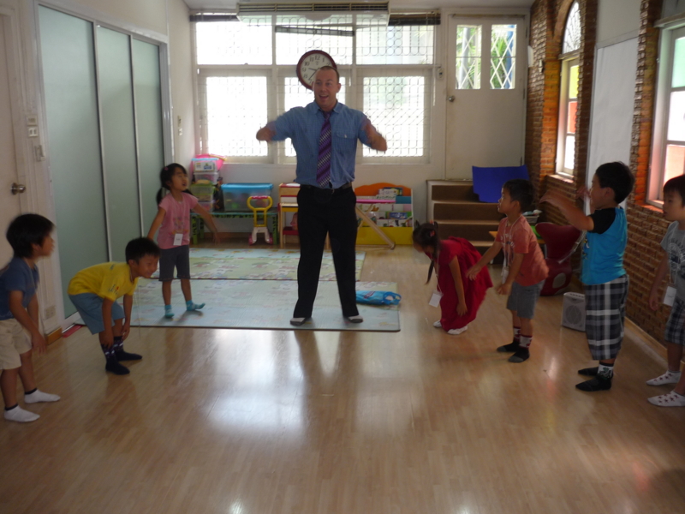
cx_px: 342
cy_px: 257
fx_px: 653
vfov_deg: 42.9
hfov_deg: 55.4
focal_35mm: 33
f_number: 2.8
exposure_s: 1/30
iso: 100
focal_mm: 5.5
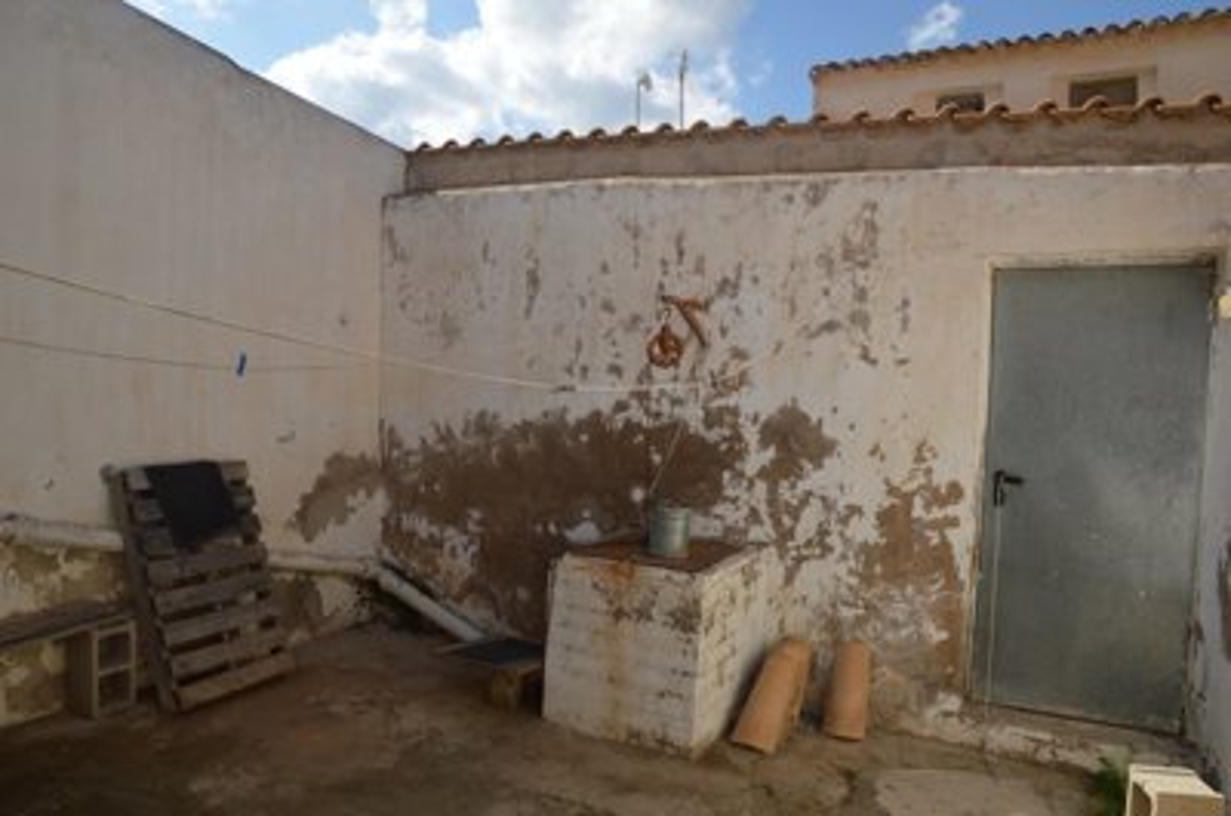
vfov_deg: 52.9
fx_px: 819
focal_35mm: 24
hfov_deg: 73.8
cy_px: 408
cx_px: 616
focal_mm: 16
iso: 100
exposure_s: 1/200
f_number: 7.1
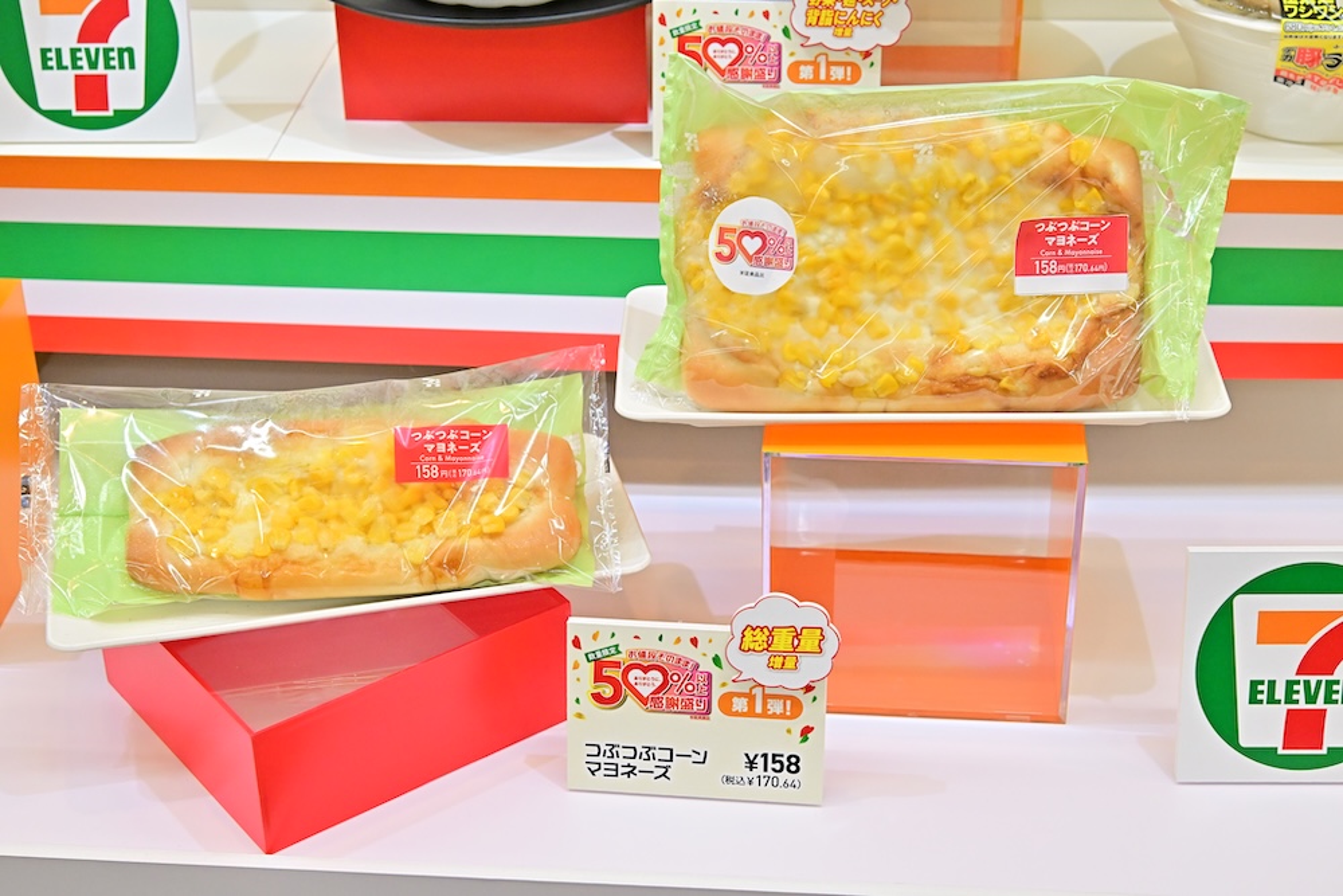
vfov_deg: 22.6
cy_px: 448
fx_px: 2239
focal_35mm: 60
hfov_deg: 33.4
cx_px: 672
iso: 4000
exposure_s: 1/320
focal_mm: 60
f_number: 7.1
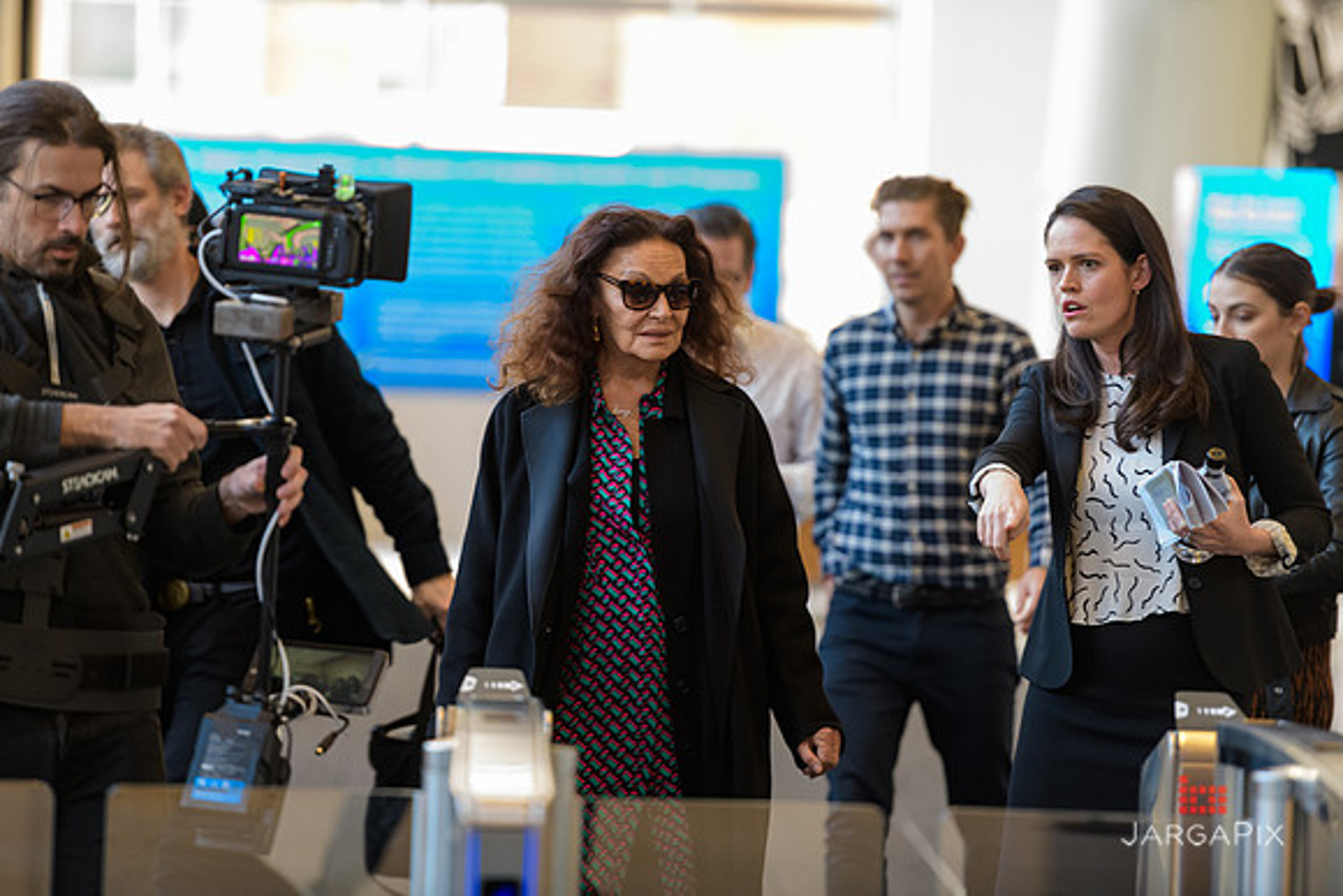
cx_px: 672
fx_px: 7276
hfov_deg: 10.5
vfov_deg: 7.0
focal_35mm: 195
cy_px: 448
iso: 1250
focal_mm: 195
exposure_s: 1/125
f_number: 3.2
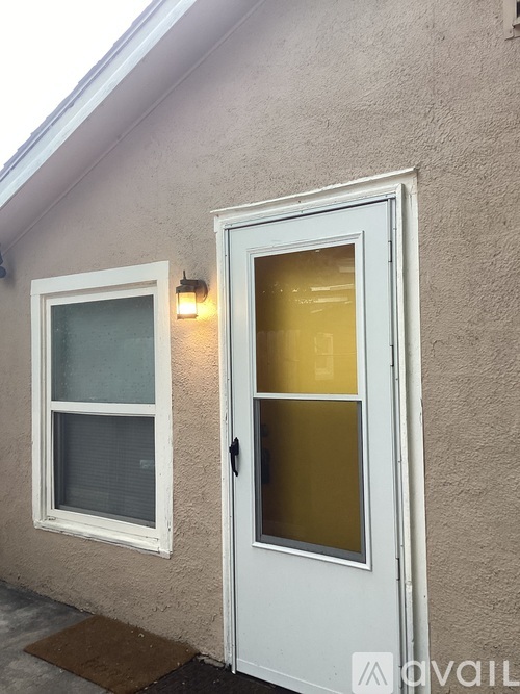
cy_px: 347
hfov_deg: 45.4
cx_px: 260
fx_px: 621
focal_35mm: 31
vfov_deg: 58.4
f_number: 2.4
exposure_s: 1/120
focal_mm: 3.3
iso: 80
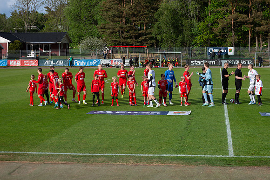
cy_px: 90
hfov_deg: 27.7
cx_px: 135
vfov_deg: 18.7
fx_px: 547
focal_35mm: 73
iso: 100
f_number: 4
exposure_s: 1/640
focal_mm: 70
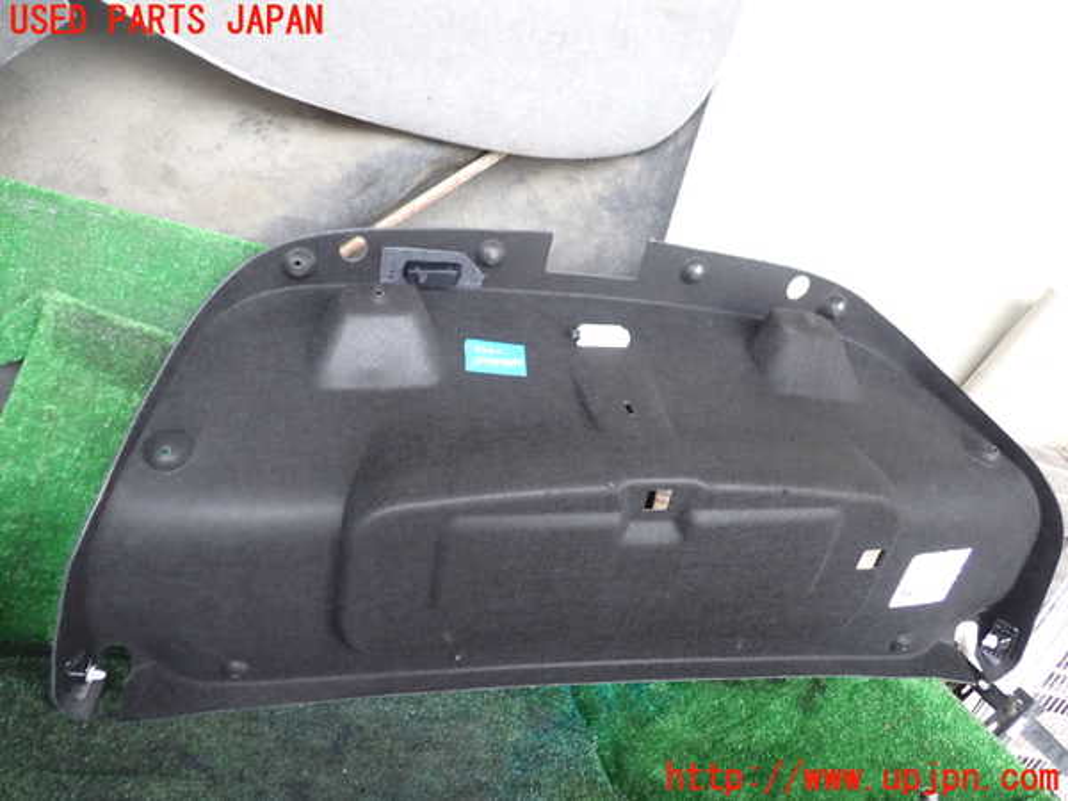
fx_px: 926
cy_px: 400
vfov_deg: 46.8
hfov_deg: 60.0
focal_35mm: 30
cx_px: 534
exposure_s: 1/60
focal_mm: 5.4
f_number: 2.3
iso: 160
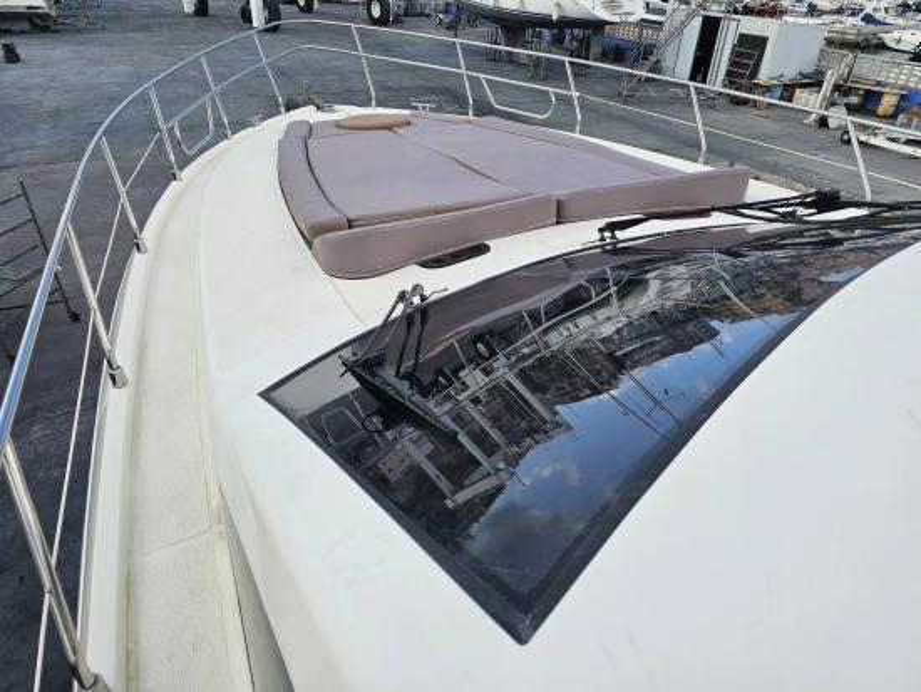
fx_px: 612
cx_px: 460
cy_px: 346
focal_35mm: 23
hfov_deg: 73.9
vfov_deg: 58.9
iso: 10
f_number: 1.7
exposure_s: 1/471
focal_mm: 6.3
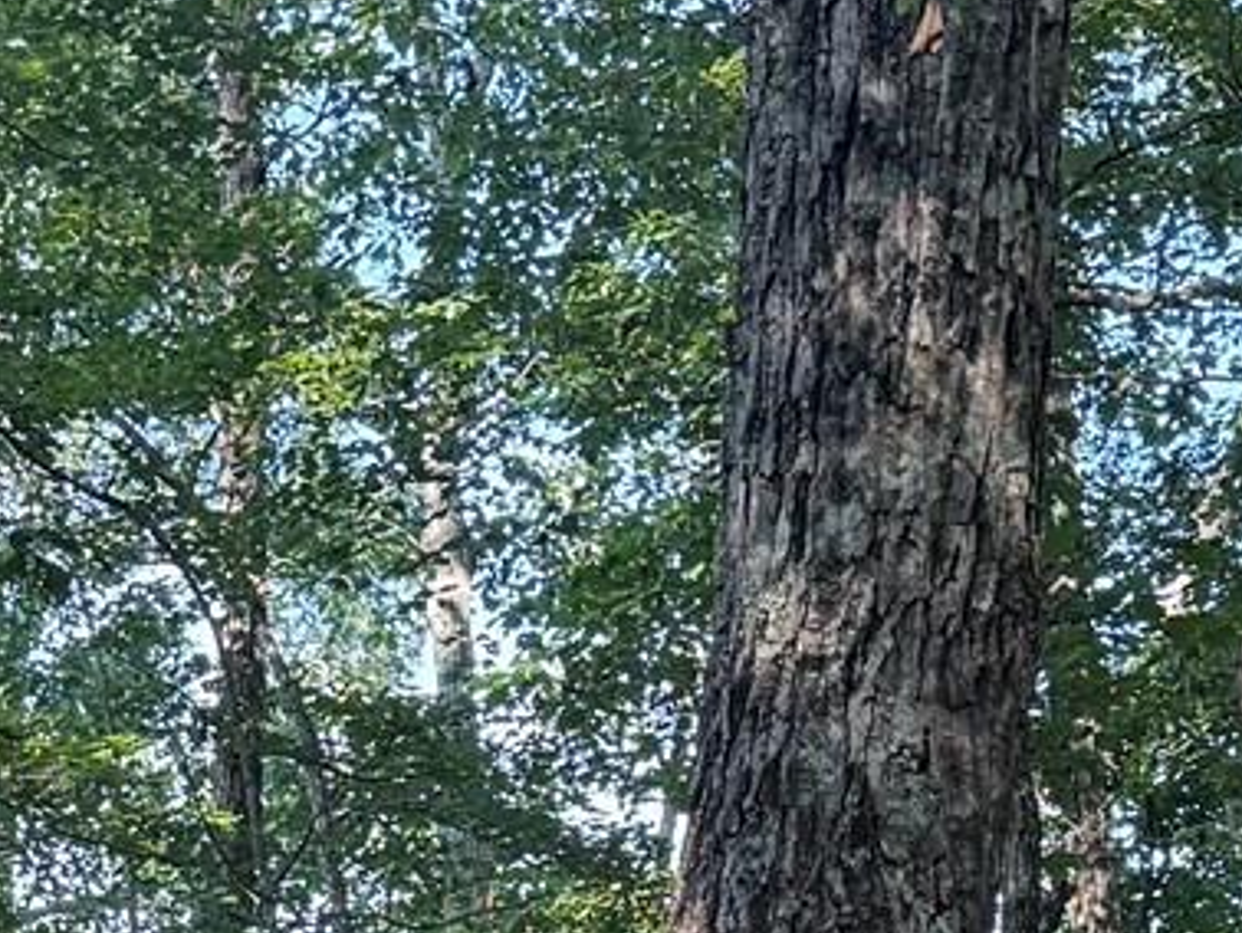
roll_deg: -5.6
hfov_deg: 15.1
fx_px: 4667
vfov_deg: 10.4
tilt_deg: -6.6
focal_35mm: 130
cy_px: 1945
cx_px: 335
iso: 160
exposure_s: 1/230
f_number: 1.78
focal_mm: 6.76
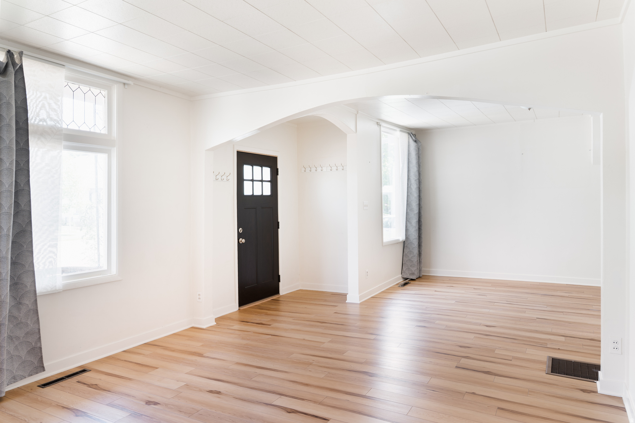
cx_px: 318
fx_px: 423
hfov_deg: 73.7
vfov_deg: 53.1
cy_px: 212
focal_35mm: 24
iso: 100
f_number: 6.3
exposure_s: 1/2
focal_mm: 24
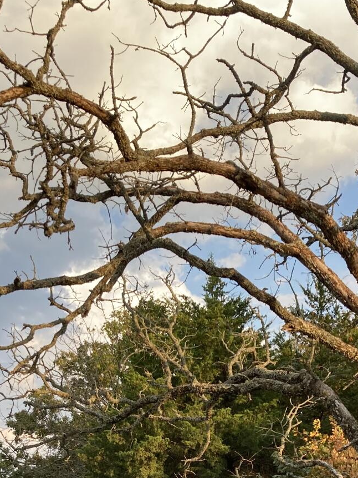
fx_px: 897
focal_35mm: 65
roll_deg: -0.6
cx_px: 183
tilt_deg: +8.9
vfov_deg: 27.5
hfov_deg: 22.6
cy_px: 517
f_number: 1.8
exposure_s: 1/437
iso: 20
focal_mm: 3.99
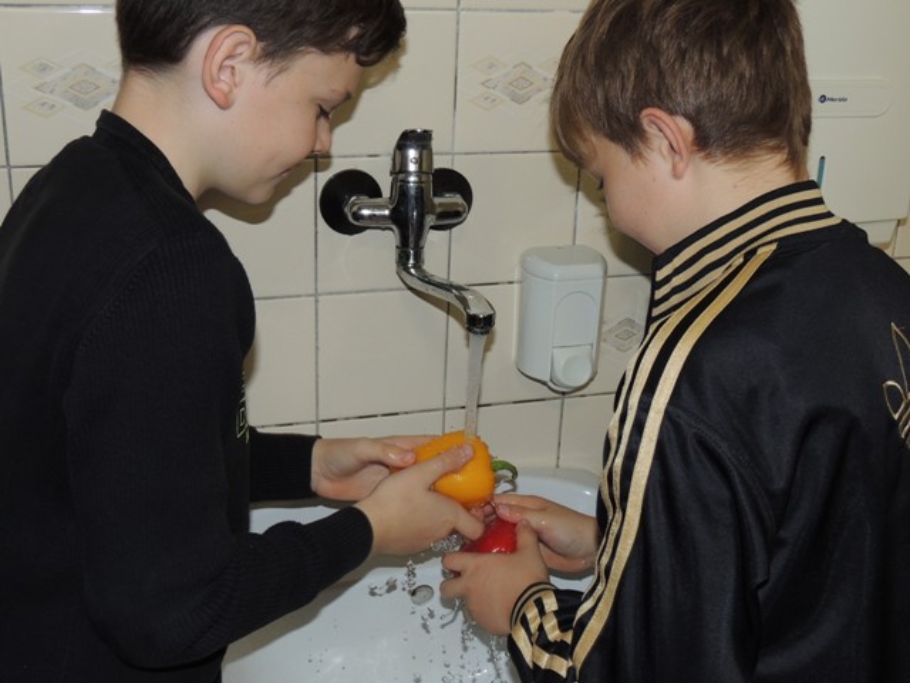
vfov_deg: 33.6
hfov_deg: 43.9
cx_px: 455
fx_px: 1130
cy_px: 342
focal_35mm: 43
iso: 200
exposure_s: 1/30
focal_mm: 7.6
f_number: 3.4
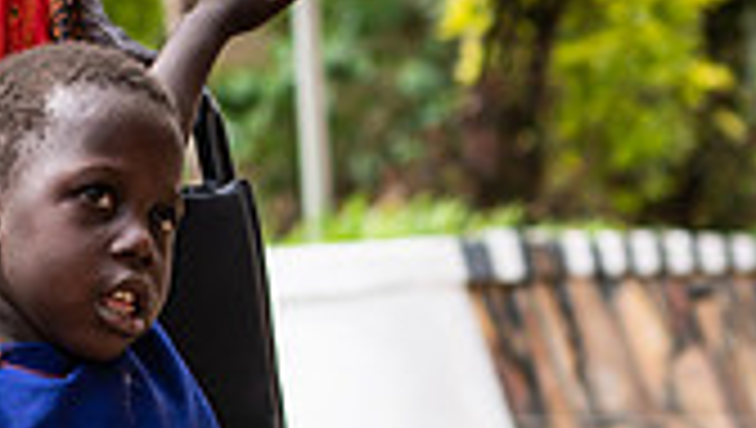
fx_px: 5901
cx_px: 202
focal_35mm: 294
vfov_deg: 4.1
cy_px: 759
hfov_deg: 7.3
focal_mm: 70
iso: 100
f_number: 4.5
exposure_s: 1/250
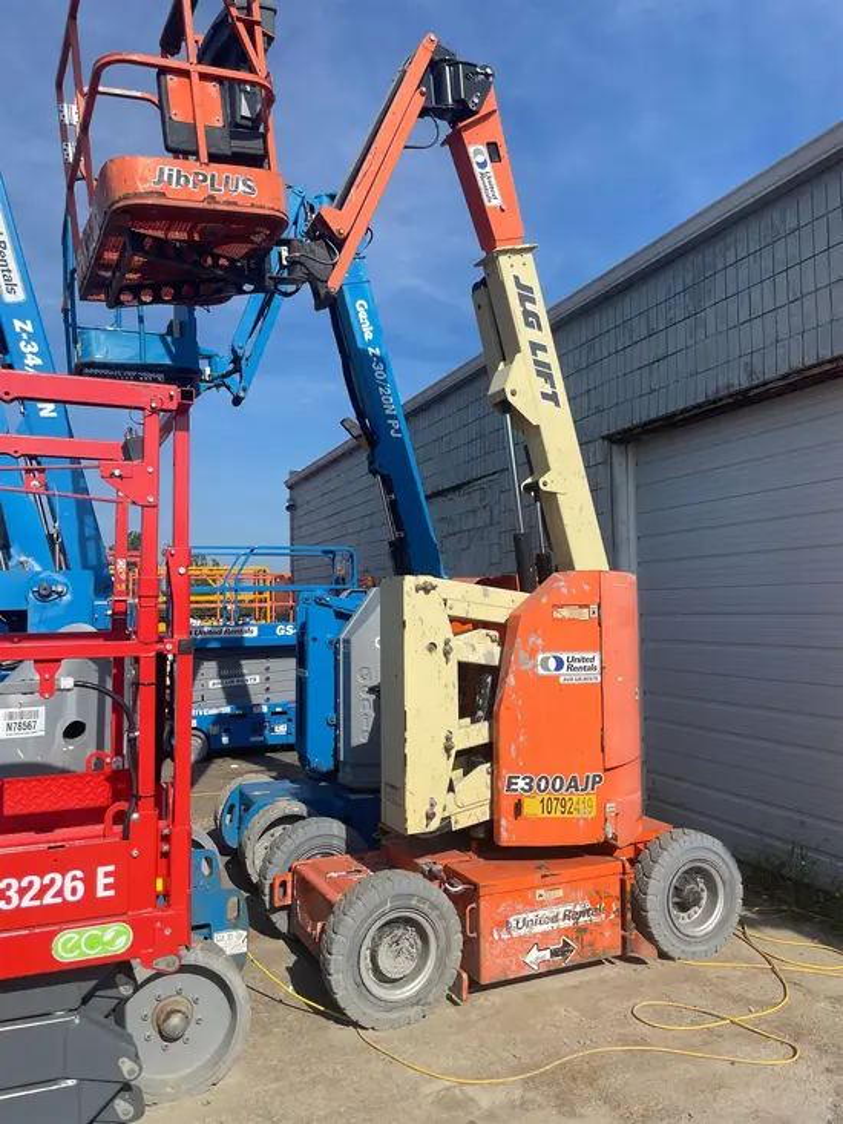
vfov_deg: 67.3
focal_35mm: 26
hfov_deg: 53.1
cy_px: 562
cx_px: 422
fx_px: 844
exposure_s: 1/4651
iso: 32
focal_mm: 4.2
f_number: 1.6
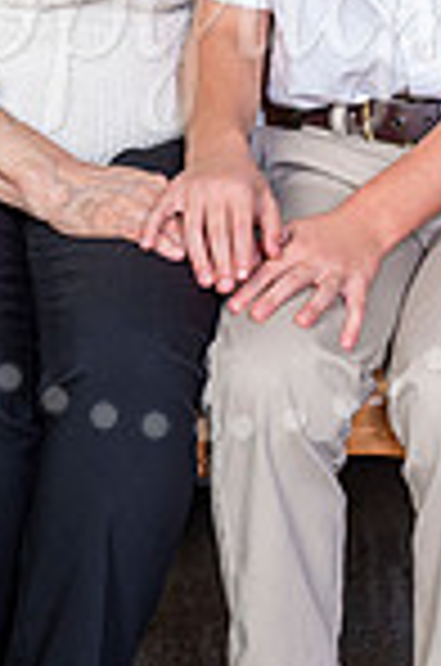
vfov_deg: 7.9
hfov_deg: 5.3
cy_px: 14
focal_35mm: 259
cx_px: 209
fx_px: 4781
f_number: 8
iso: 400
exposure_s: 1/125
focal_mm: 85
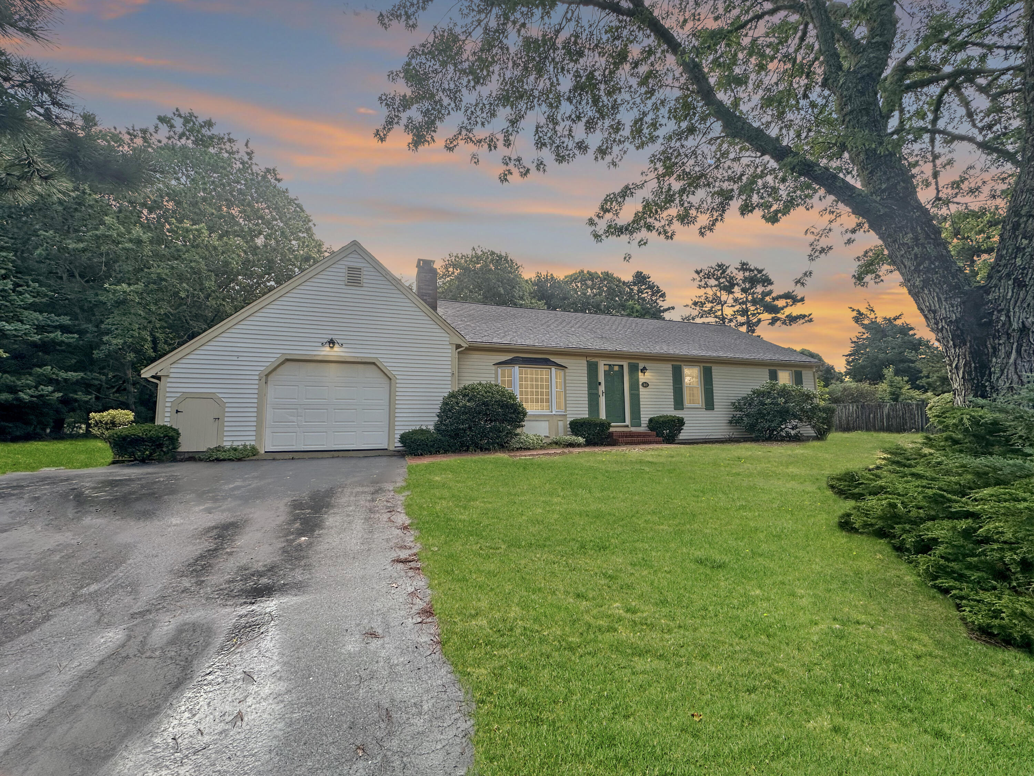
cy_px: 388
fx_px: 418
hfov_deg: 102.1
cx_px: 517
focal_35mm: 14
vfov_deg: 85.7
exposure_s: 1/477
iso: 40
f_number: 2.2
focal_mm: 2.22
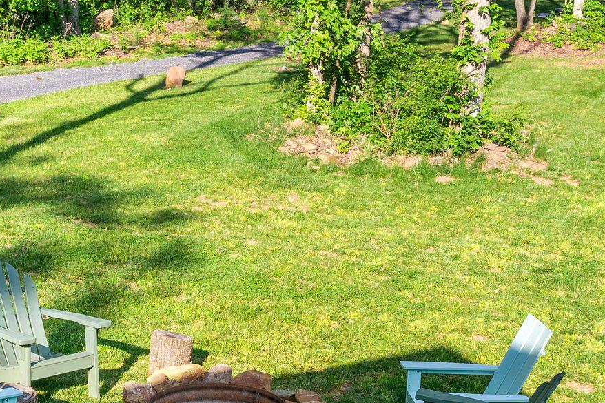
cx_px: 181
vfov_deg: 19.1
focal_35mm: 70
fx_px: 1176
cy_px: 372
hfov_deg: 28.6
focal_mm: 20
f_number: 8
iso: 400
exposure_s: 1/320
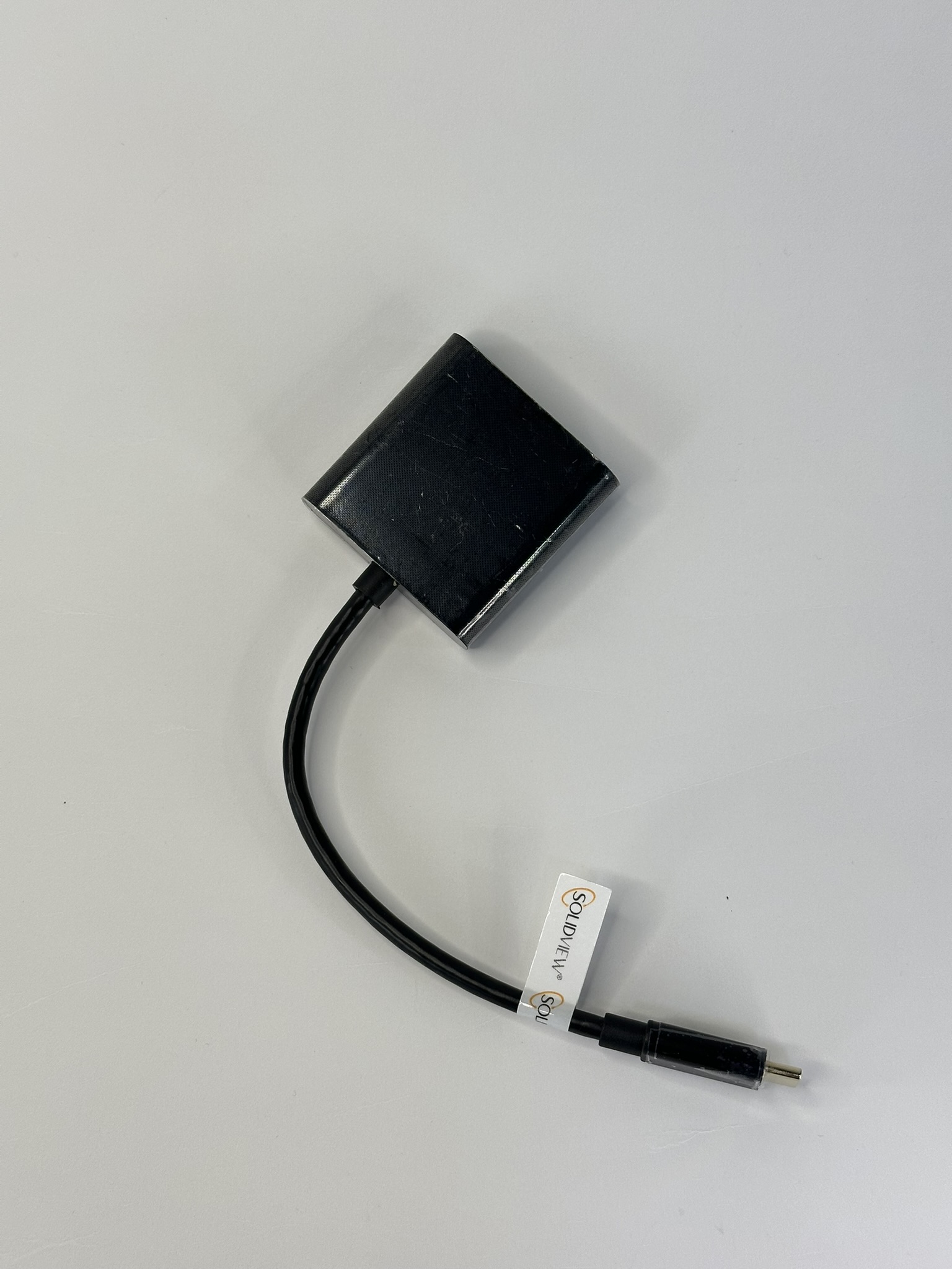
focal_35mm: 48
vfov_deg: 39.7
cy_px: 634
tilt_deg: -68.1
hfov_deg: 30.3
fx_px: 1760
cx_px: 476
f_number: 1.78
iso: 50
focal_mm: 6.86
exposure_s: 1/120
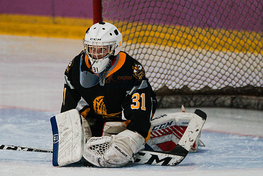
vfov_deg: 3.6
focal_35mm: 387
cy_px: 68
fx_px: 2828
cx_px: 101
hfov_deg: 5.3
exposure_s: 1/1600
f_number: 3.2
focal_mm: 209
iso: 3200
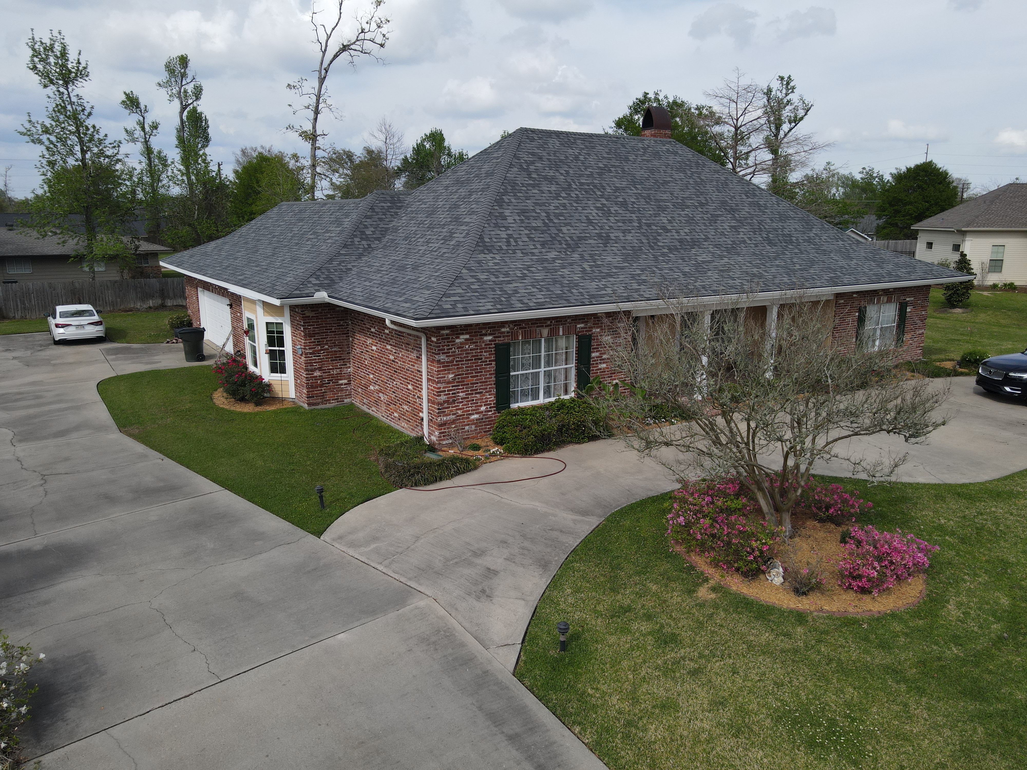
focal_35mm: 24
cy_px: 385
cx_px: 514
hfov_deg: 71.6
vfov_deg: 56.8
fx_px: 712
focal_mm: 4.5
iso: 100
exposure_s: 1/640
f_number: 2.8
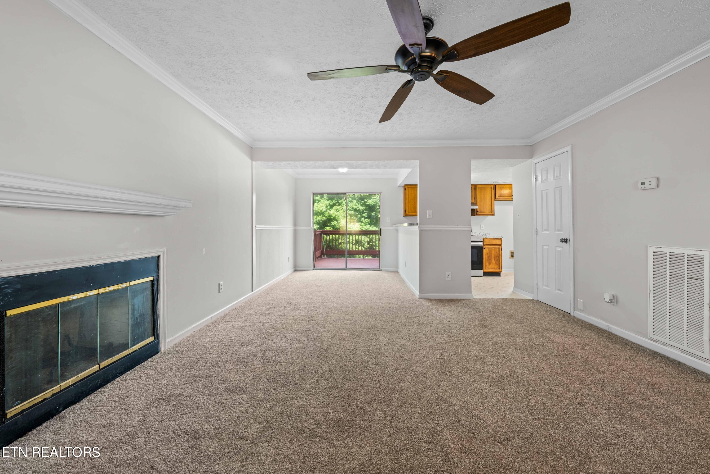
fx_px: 256
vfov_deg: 85.4
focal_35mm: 13
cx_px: 355
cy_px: 237
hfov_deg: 108.3
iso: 400
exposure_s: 1/2.5
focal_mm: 13
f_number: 8
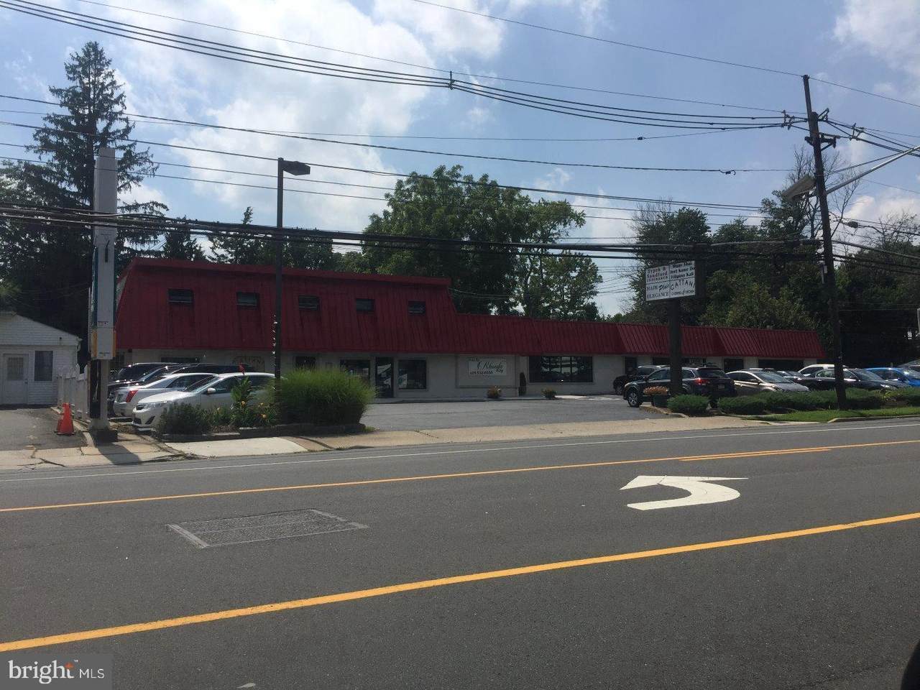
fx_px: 771
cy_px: 345
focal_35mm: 29
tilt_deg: +5.0
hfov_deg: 61.7
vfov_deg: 48.2
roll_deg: -0.8
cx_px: 460
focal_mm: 4.15
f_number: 2.2
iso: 32
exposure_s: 1/4405
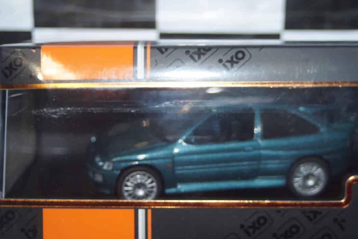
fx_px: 955
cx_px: 198
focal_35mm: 96
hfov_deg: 21.2
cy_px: 127
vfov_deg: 14.3
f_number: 4.5
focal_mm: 50
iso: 160
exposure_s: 1/100
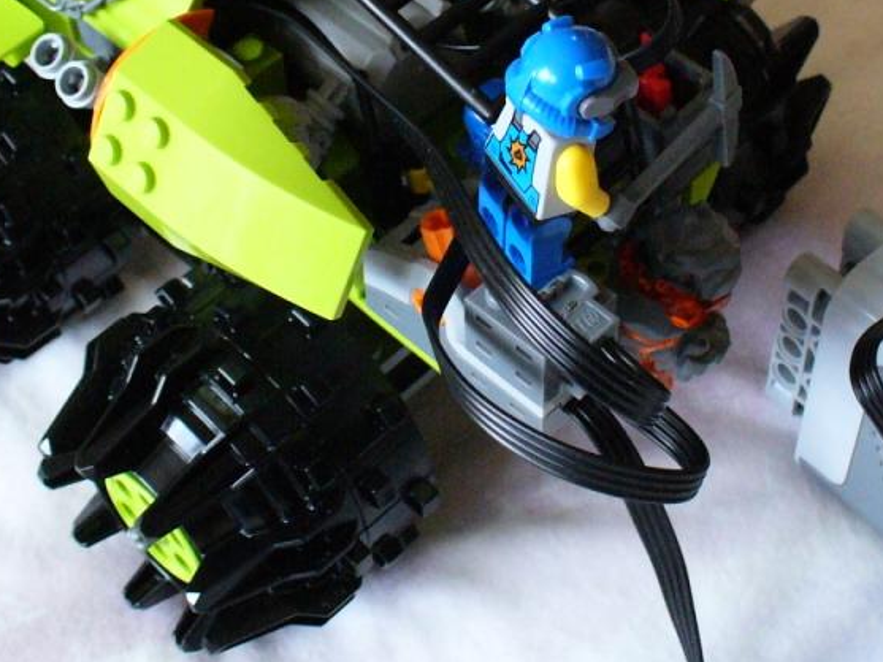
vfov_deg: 21.5
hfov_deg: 28.5
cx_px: 537
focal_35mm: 68
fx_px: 1735
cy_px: 187
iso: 400
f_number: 2.8
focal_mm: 6.1
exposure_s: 1/50
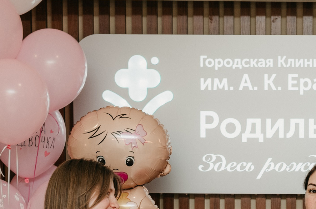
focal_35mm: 121
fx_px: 1059
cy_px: 266
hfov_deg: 16.7
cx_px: 288
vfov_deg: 11.0
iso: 200
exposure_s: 1/160
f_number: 4
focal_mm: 40
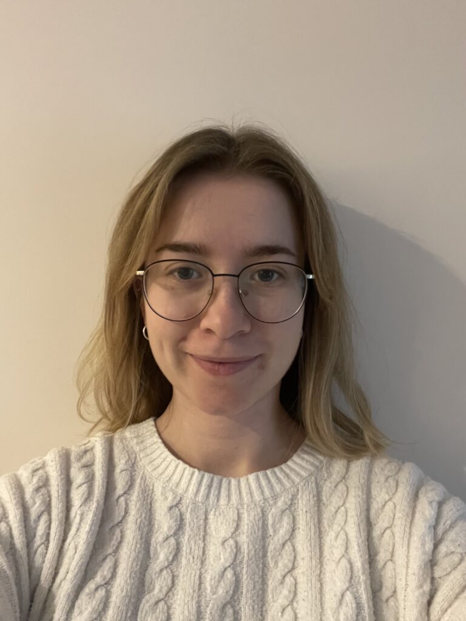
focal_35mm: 30
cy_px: 310
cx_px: 233
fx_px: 538
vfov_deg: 60.0
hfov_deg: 46.8
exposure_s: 1/17
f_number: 2.2
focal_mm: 2.71
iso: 800
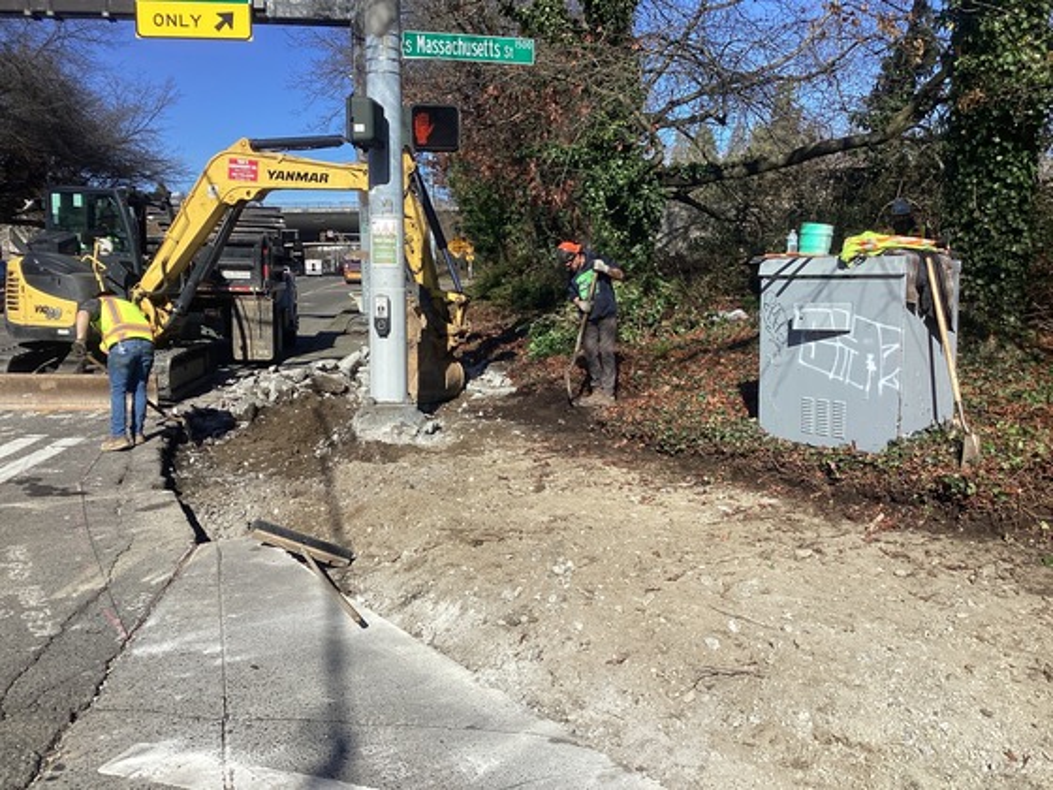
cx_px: 526
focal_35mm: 31
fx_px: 943
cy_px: 395
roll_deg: +0.4
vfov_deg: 45.4
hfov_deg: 58.4
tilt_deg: -5.8
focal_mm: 3.3
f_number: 2.4
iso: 25
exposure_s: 1/1314
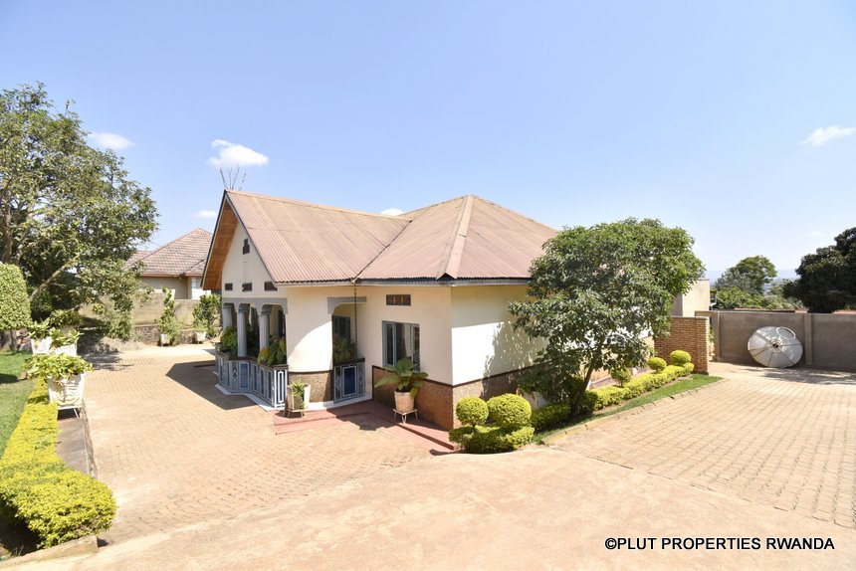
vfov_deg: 77.4
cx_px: 428
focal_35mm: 15
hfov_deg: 100.4
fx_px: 357
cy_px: 286
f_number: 8
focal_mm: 10
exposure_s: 1/400
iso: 100
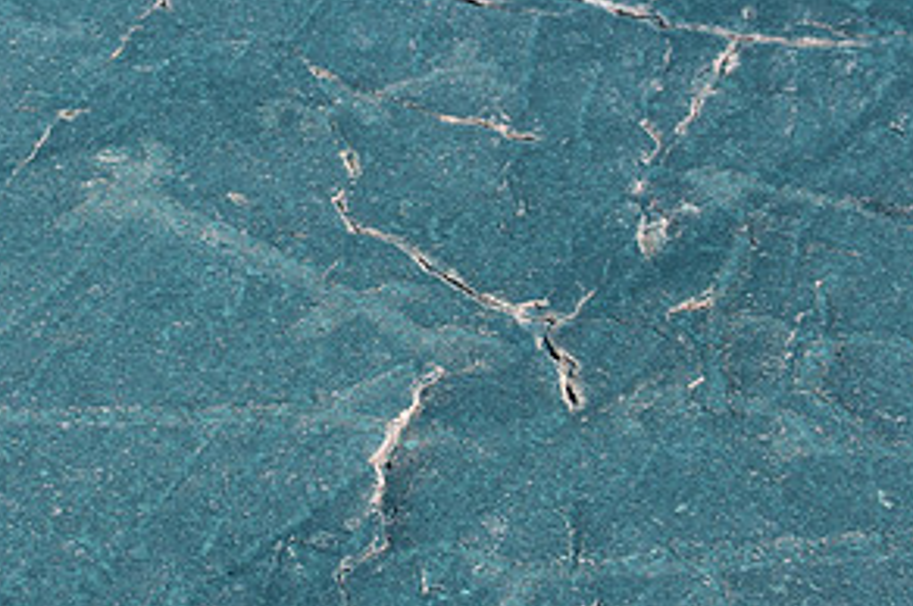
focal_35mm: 164
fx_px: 4154
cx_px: 63
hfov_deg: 12.4
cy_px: 139
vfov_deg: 8.3
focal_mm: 55
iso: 200
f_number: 7.1
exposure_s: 1/200
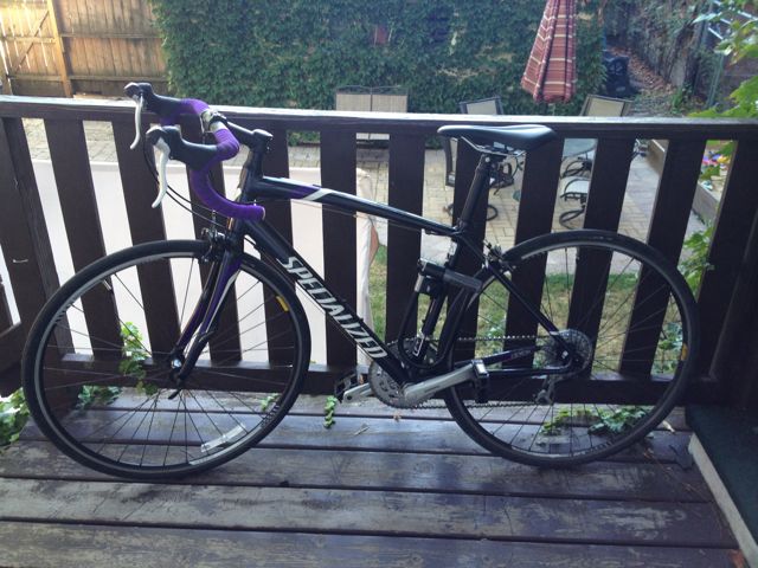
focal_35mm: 35
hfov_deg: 52.6
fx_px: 766
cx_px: 379
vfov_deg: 40.7
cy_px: 284
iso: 50
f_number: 2.4
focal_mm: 4.28
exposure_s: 1/40
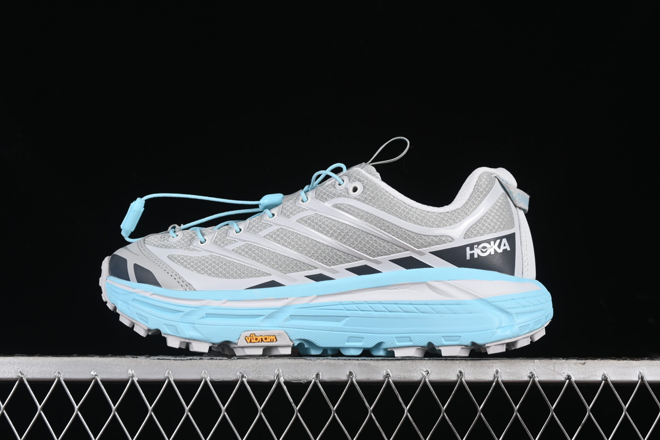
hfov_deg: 27.0
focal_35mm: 75
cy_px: 220
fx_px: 1375
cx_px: 330
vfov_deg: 18.2
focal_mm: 50
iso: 160
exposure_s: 1/80
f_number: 8
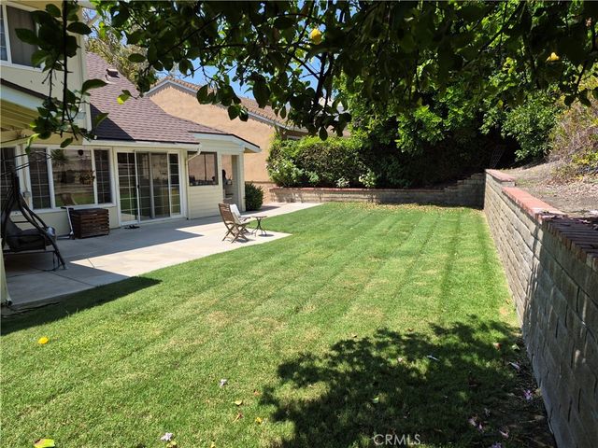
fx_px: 397
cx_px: 299
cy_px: 224
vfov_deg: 58.9
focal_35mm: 23
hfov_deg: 73.9
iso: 80
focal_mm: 5.4
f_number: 1.8
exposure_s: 1/3792
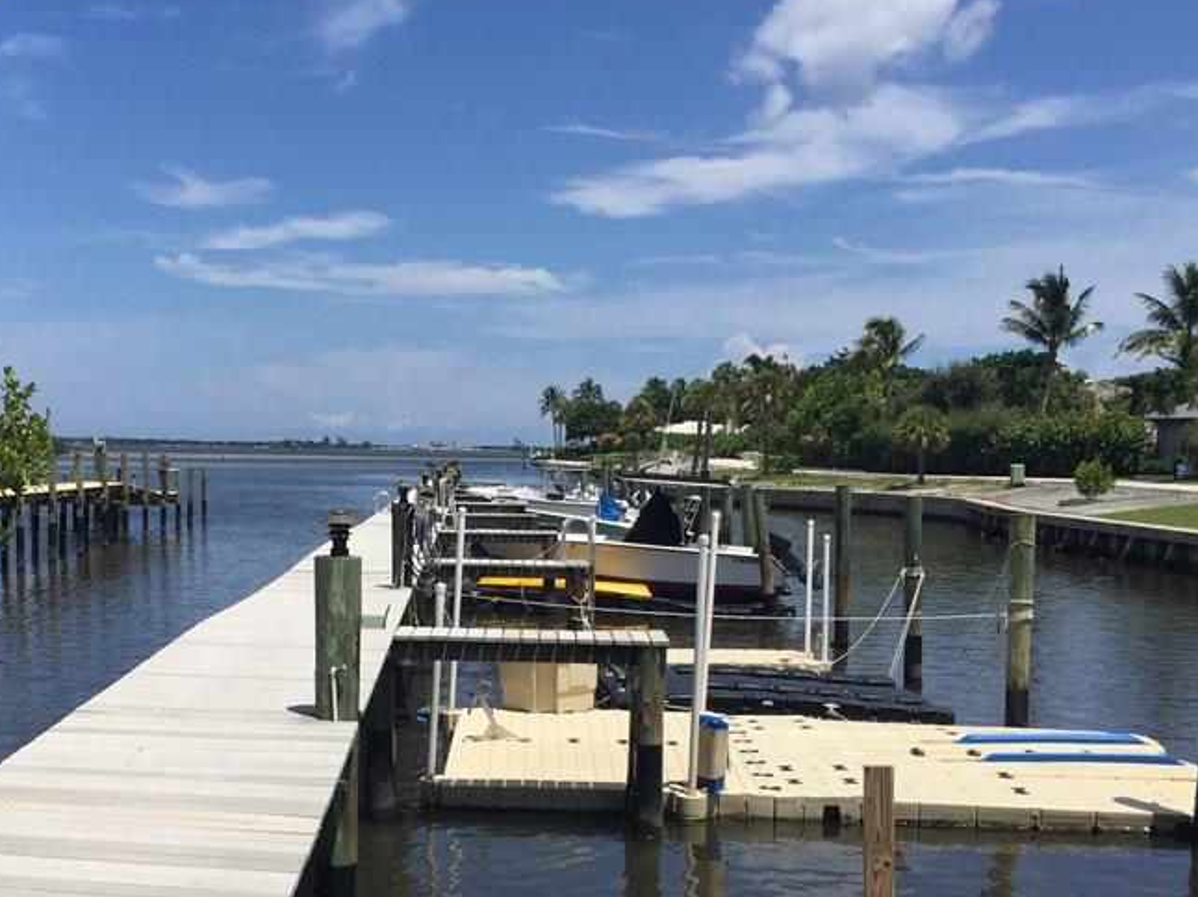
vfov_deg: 30.9
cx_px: 417
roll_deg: -1.6
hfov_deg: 40.8
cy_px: 693
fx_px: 1591
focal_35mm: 46
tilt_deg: -6.7
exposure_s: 1/3597
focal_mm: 4.15
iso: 32
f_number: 2.2
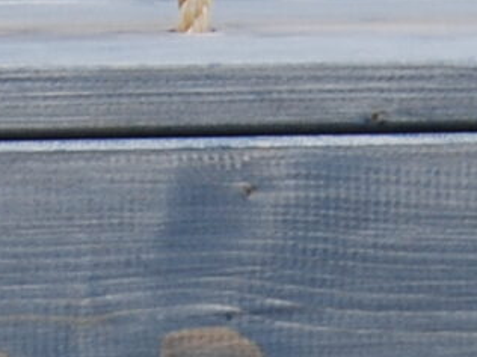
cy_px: 711
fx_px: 4189
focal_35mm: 304
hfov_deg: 6.5
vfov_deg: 4.8
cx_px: -39
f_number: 4
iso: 200
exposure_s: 1/60
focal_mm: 26
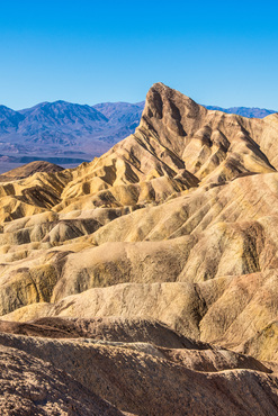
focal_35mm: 68
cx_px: 207
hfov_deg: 19.9
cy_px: 209
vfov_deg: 29.6
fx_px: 787
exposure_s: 1/160
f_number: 18
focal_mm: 45
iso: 160
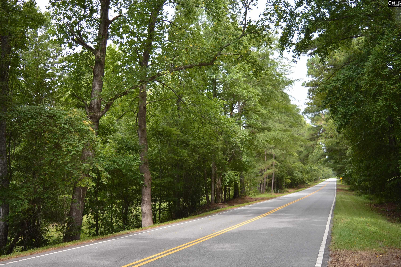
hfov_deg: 55.1
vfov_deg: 38.3
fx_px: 384
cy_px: 134
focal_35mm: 34
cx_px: 200
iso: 100
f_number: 4
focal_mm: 23
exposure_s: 1/200
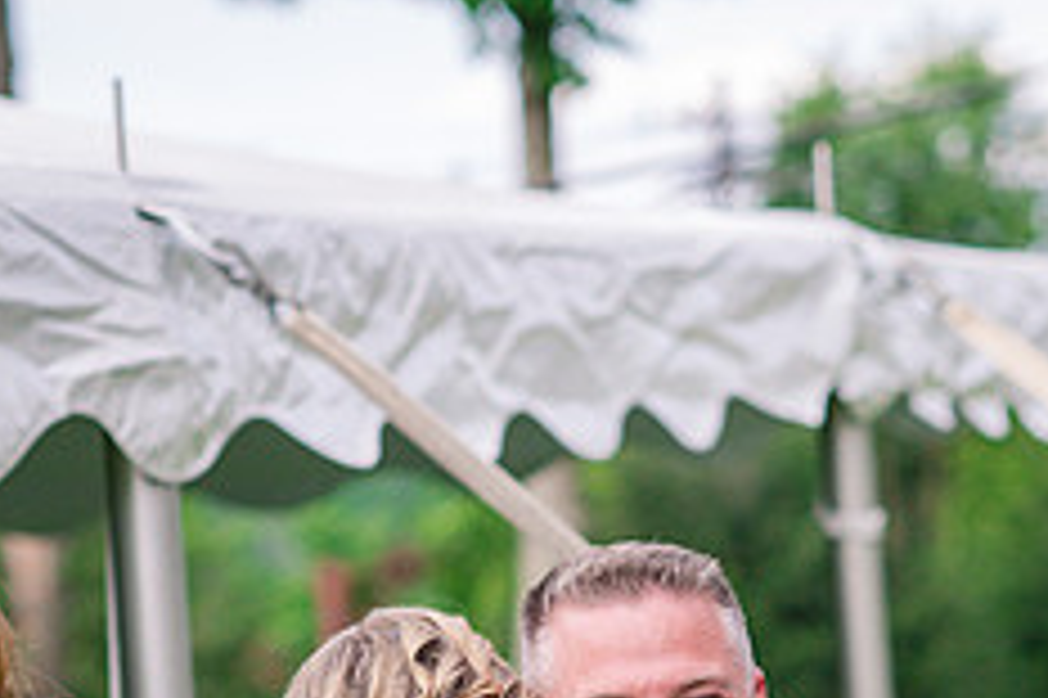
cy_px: 754
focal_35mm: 212
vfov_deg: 6.4
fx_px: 6167
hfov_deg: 9.7
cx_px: 814
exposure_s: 1/2000
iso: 500
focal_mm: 85
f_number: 3.2
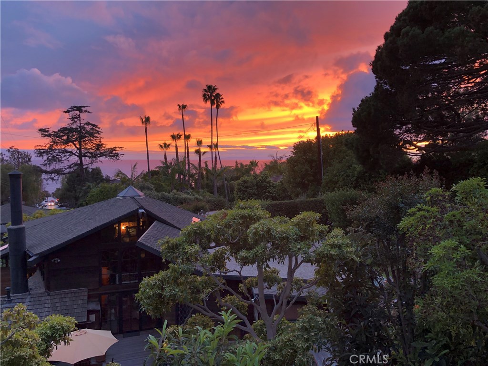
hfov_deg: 63.4
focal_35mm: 28
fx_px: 395
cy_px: 183
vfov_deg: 49.7
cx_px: 244
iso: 160
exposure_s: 1/120
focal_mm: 4
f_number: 1.8
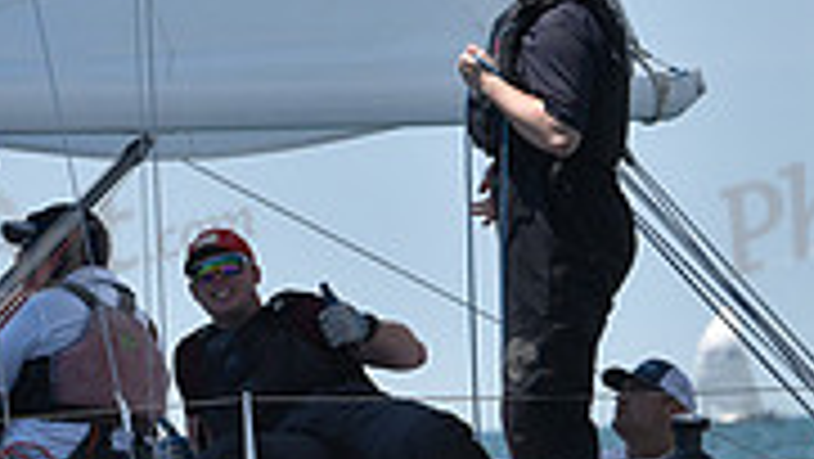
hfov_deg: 4.0
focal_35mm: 537
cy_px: 457
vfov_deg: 2.3
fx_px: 11596
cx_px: 490
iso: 400
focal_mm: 160
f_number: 7.1
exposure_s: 1/800
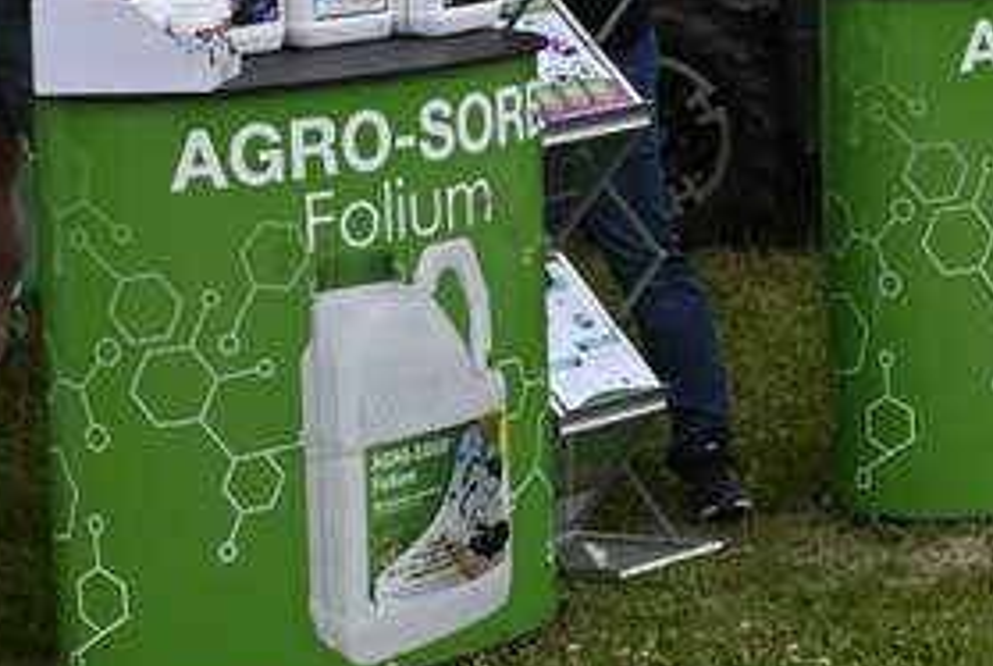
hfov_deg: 12.3
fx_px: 4558
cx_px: 1025
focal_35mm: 165
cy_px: -296
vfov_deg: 8.2
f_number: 8
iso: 250
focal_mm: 45
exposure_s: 1/250
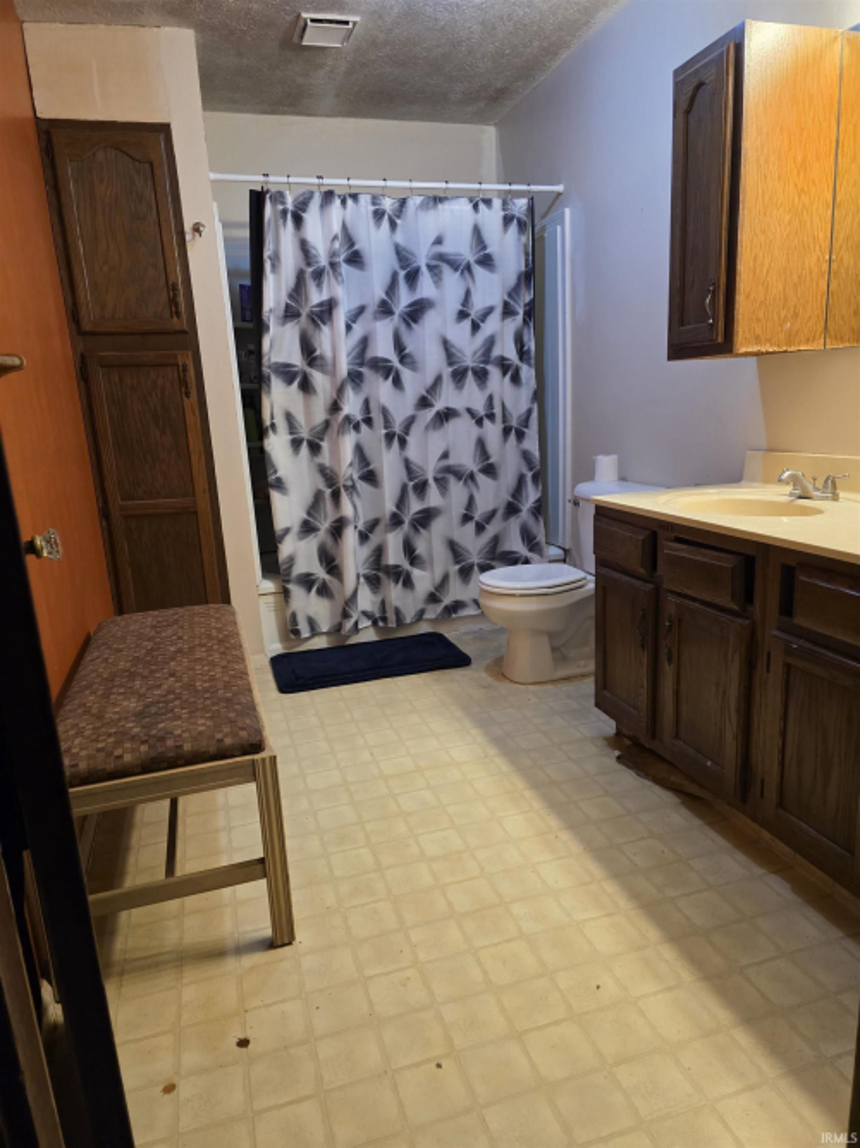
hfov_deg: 58.9
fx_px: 762
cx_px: 430
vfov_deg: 73.9
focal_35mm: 23
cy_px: 574
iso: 500
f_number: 1.7
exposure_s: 1/120
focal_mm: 6.3
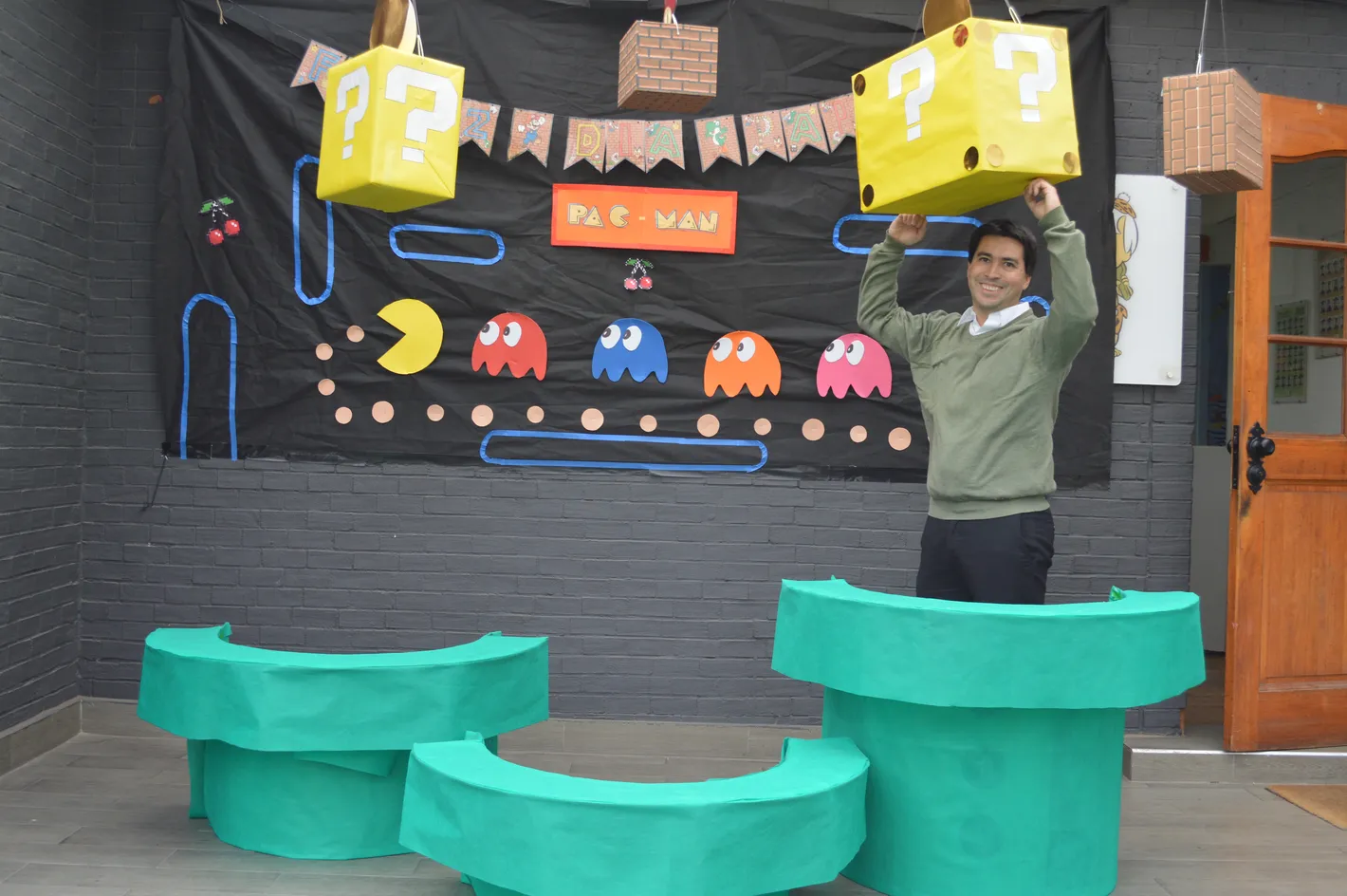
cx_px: 674
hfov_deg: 53.2
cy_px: 448
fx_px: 1346
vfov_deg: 36.8
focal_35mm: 36
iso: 400
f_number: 5
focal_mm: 24
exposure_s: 1/100
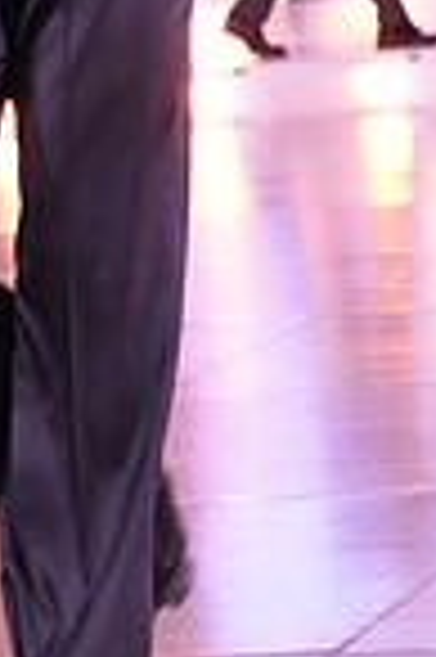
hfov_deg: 7.0
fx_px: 3551
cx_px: 564
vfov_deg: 10.3
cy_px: -252
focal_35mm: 195
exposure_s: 1/250
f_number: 7.1
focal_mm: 49
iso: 8000
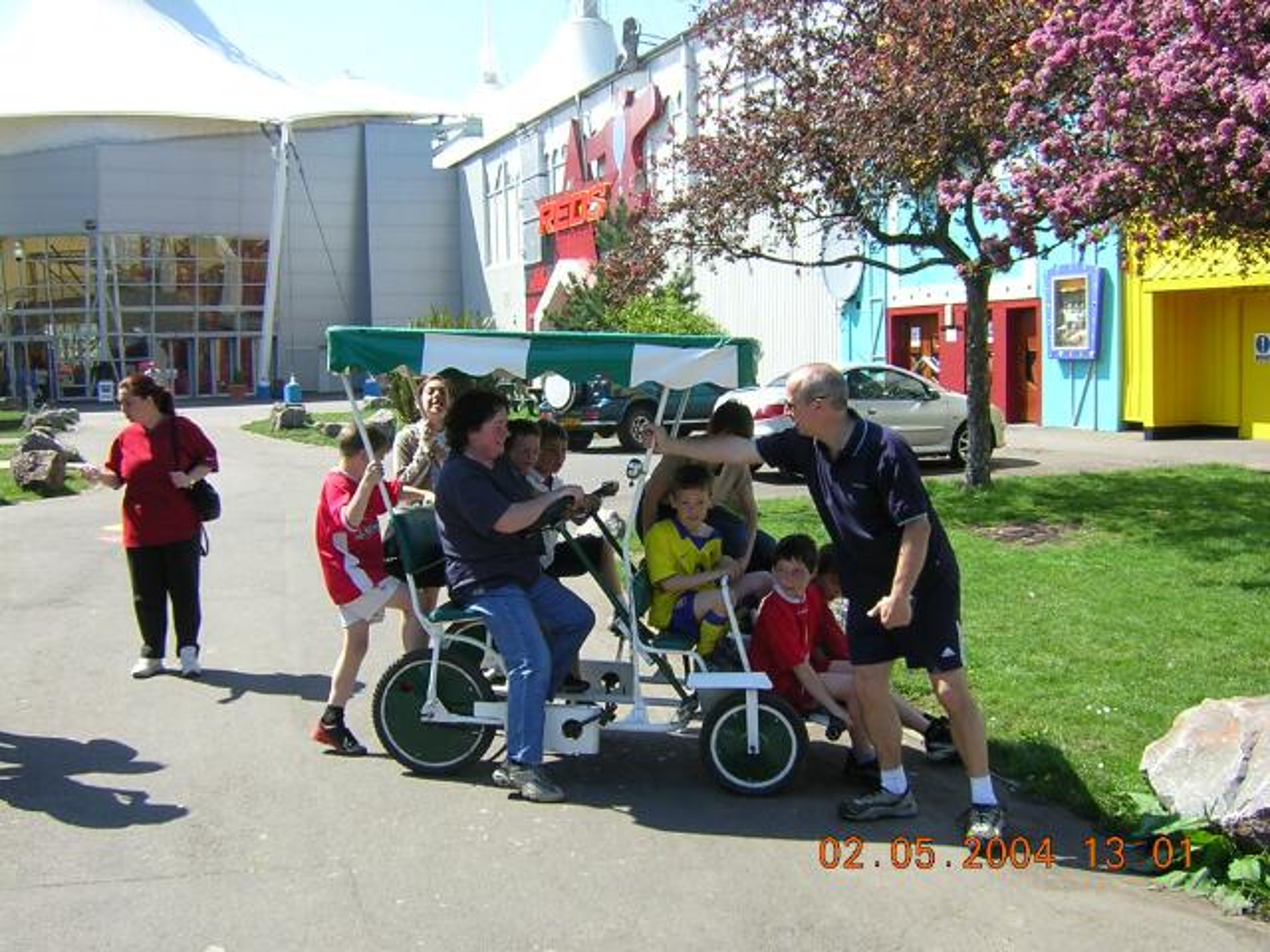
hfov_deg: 51.4
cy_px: 476
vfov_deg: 39.7
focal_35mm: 36
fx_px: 1321
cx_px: 635
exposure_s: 1/169
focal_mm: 4.7
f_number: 5.2
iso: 100
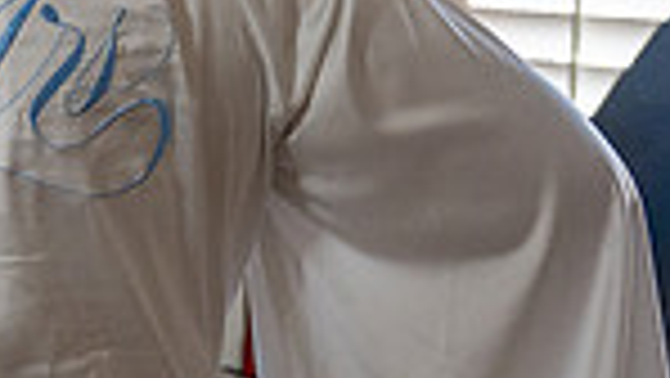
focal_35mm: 117
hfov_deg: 16.0
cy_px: 119
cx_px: -461
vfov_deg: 10.4
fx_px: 2080
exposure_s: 1/200
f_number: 3.2
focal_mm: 24
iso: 800
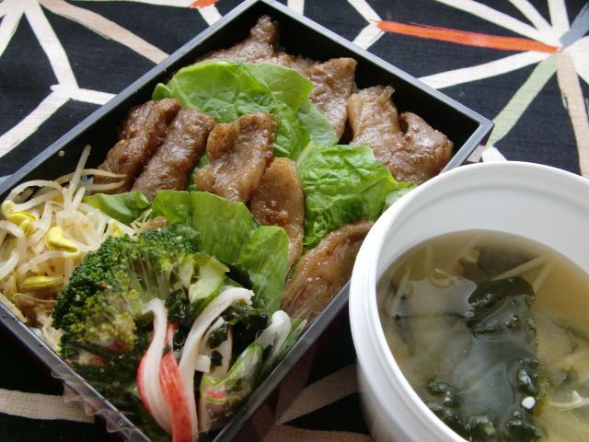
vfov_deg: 36.8
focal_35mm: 39
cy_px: 221
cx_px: 294
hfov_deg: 47.9
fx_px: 664
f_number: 3
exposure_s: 1/100
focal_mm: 6.9
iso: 200
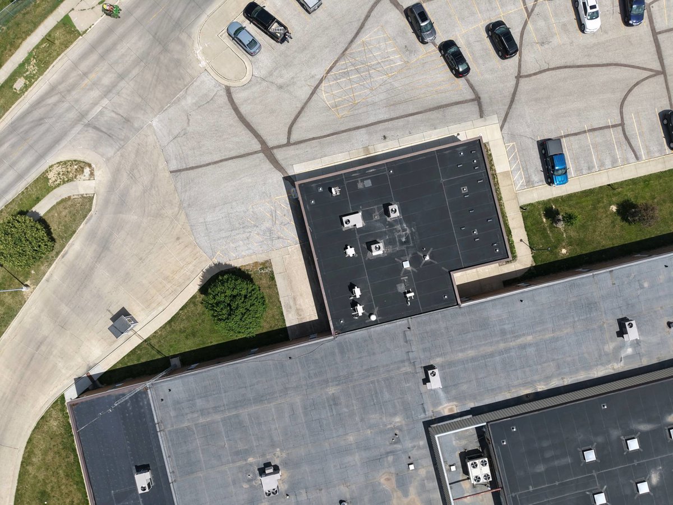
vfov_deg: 56.8
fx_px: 467
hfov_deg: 71.6
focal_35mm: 24
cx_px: 336
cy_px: 252
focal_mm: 8.67
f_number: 1.8
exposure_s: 1/3000
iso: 100
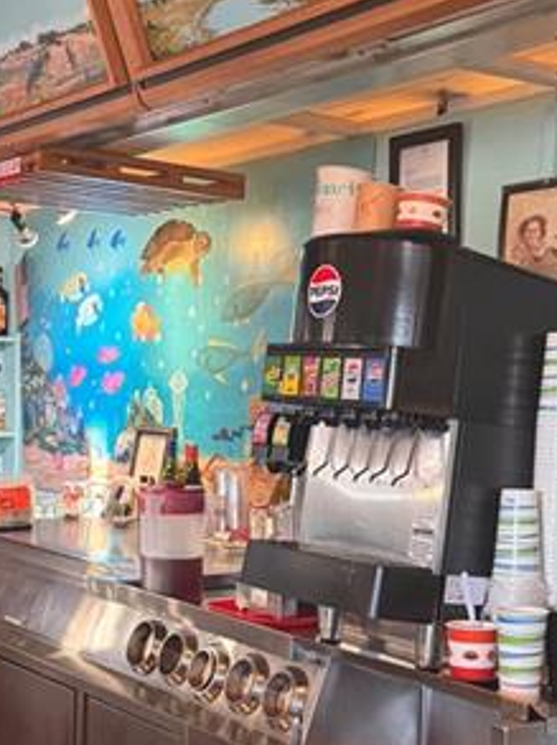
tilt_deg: -4.2
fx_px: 1355
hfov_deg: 23.2
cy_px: 468
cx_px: 249
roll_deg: -0.8
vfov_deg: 30.6
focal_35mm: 63
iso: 500
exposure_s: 1/60
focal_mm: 6.76
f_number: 1.78
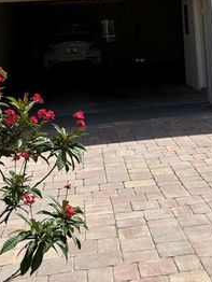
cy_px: -39
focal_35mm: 61
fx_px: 497
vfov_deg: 28.3
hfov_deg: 23.8
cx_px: 160
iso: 80
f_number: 1.78
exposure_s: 1/4405
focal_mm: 6.76
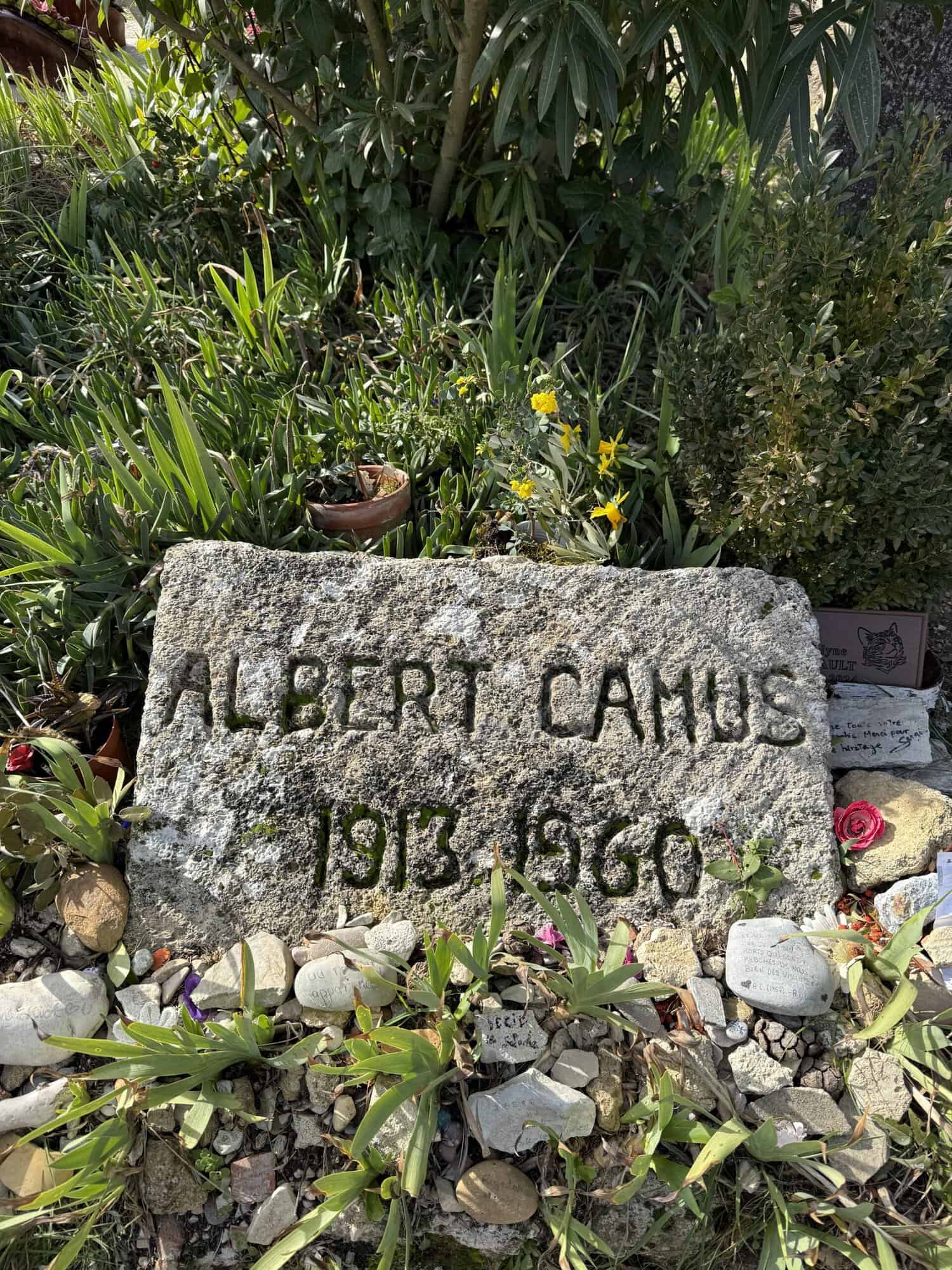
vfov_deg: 71.6
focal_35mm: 24
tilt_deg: -43.6
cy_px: 635
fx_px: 880
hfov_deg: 56.8
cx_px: 476
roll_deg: -5.5
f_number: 1.78
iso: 80
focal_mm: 6.76
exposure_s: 1/1437
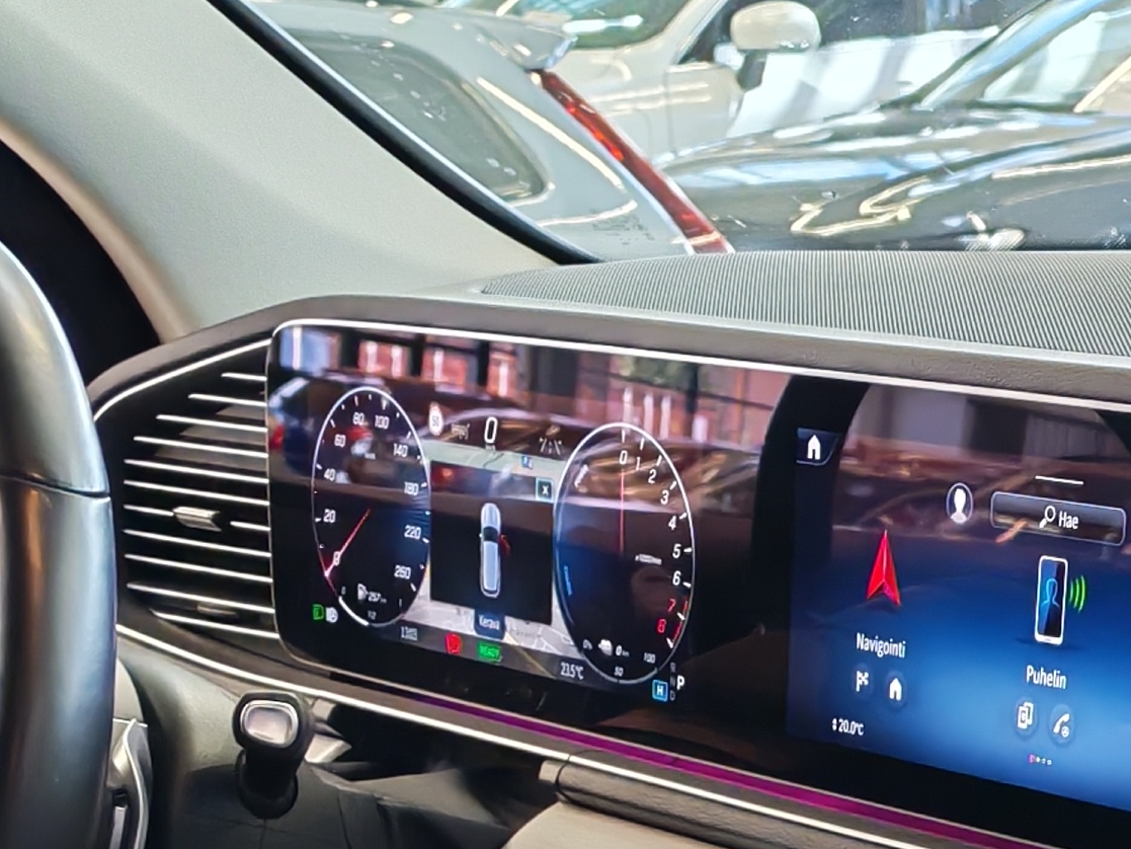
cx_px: 939
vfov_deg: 12.5
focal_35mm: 110
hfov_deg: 17.7
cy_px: 1424
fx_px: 3594
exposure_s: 1/100
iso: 800
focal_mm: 6.12
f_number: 1.9
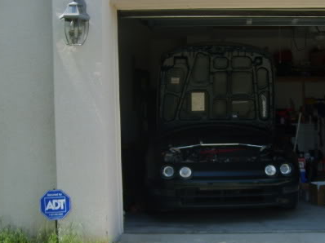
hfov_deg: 33.3
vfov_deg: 25.4
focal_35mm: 57
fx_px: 535
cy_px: 179
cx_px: 229
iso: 50
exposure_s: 1/750
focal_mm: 5.8
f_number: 2.8
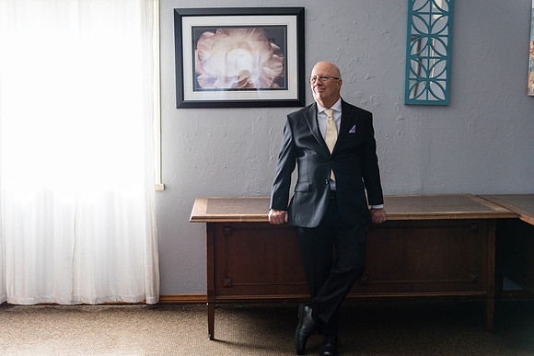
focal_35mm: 60
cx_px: 267
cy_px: 178
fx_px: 890
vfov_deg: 22.6
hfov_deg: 33.4
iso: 400
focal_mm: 60
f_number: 2.8
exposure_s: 1/250
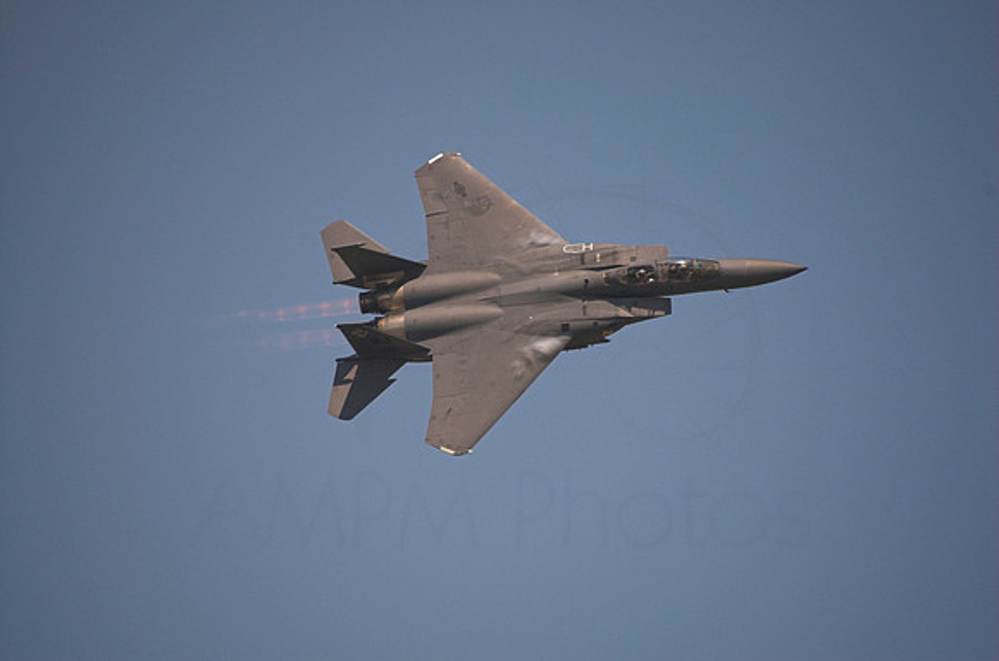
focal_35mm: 630
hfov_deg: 3.3
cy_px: 330
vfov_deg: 2.2
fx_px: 17444
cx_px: 500
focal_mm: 420
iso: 200
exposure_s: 1/1000
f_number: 6.3
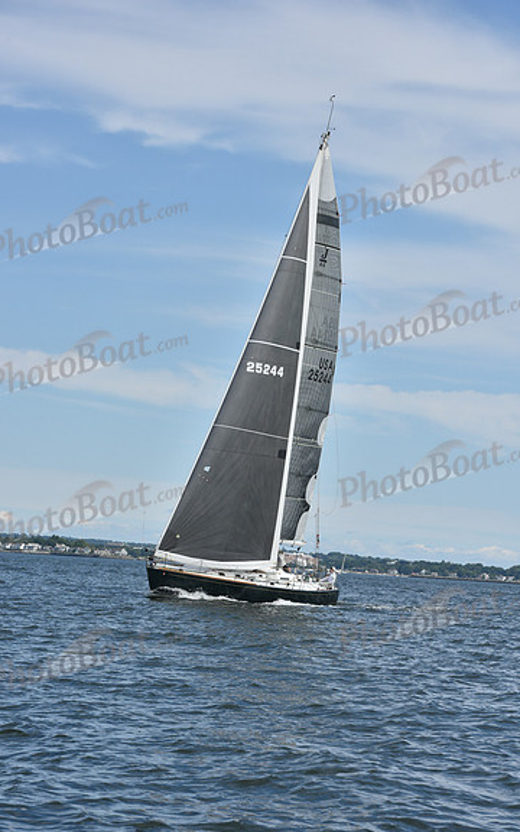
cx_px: 264
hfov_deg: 11.6
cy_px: 416
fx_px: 2562
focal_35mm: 113
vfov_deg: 18.4
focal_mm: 110
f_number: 10
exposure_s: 1/1000
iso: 320
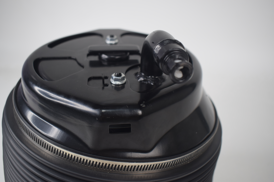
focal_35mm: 38
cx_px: 137
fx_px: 285
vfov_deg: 35.5
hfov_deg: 51.3
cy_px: 91
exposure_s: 1/60
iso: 400
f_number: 4
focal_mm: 25
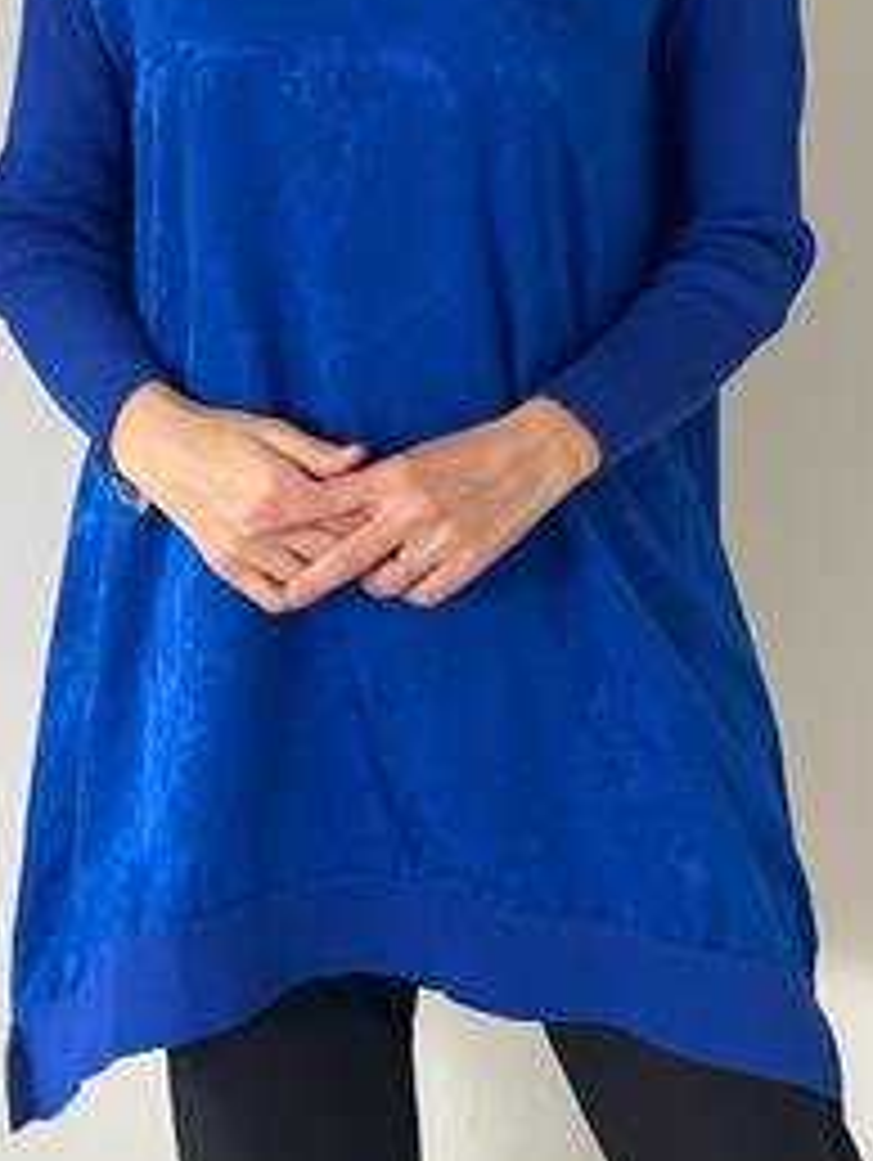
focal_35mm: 99
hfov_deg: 14.9
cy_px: 191
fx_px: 3323
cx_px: 675
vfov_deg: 19.6
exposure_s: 1/50
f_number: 1.78
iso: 125
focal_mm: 6.86
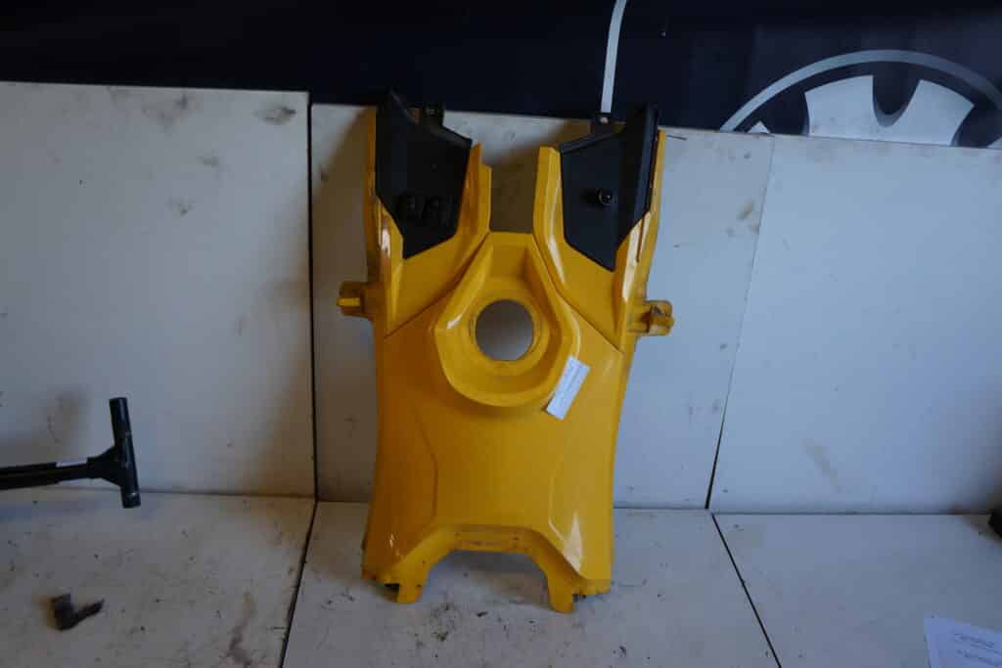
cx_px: 501
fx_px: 752
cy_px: 334
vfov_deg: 47.9
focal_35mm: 27
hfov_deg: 67.4
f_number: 4.5
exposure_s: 1/60
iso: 320
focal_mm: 18
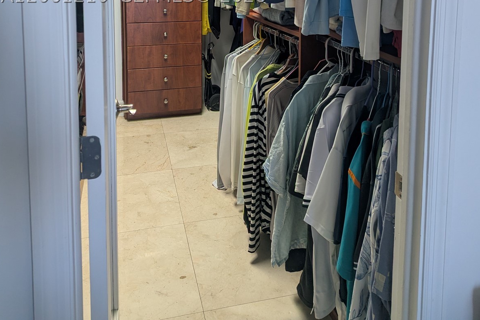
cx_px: 242
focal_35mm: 34
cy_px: -5
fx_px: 453
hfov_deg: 55.8
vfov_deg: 35.0
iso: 137
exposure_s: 1/120
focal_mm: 6.81
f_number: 1.85
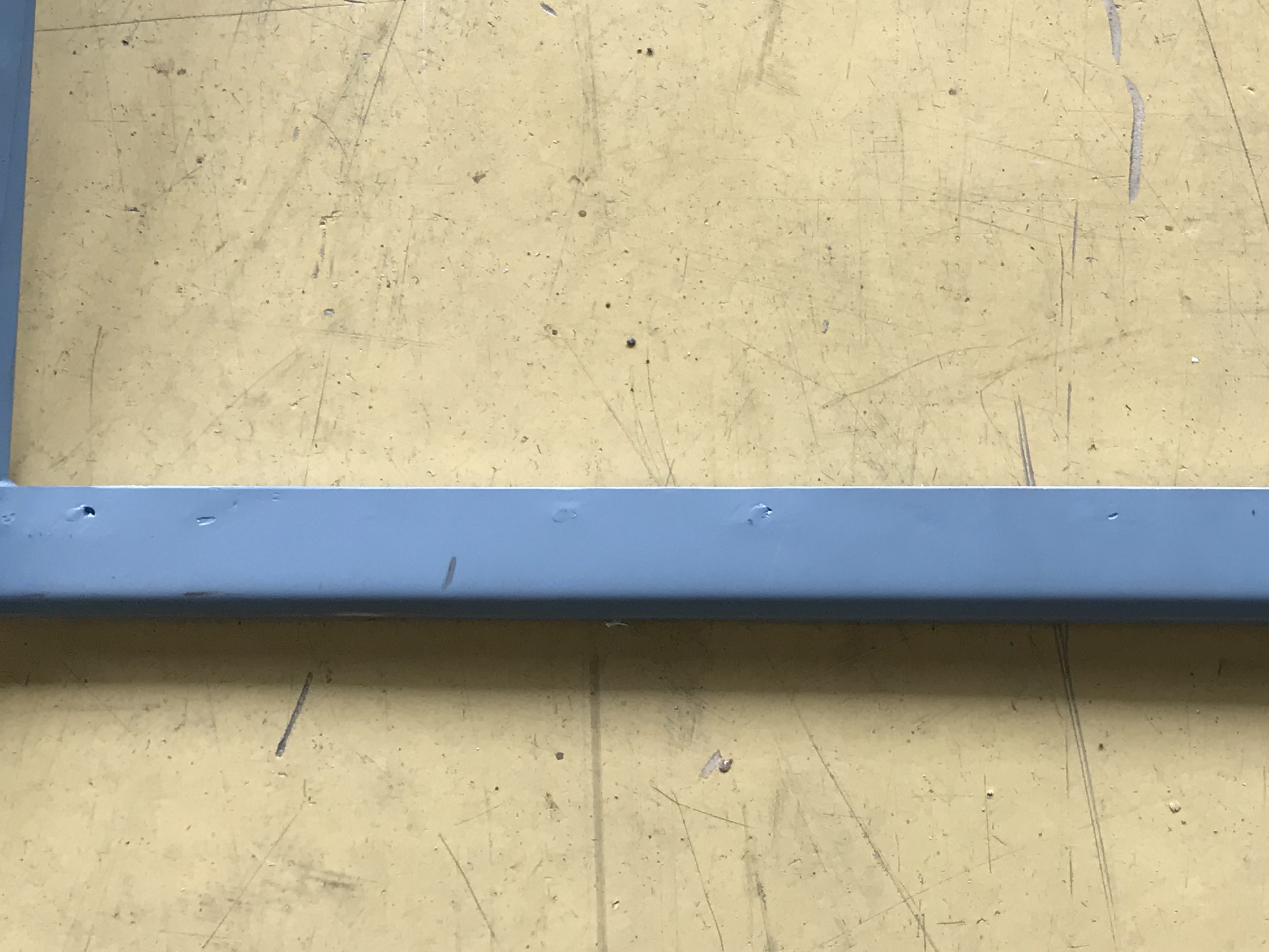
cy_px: 7
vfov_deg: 24.1
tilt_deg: -76.5
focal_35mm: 58
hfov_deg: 32.2
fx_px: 2127
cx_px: 1046
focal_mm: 3.99
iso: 25
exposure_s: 1/50
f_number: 1.8
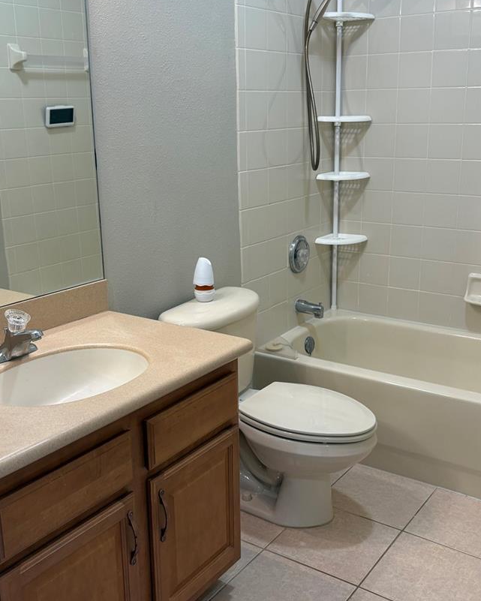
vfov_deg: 47.9
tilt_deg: -12.9
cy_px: 284
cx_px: 242
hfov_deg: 39.2
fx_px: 676
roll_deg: +0.6
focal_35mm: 38
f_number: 1.6
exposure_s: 1/60
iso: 80
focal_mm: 5.96
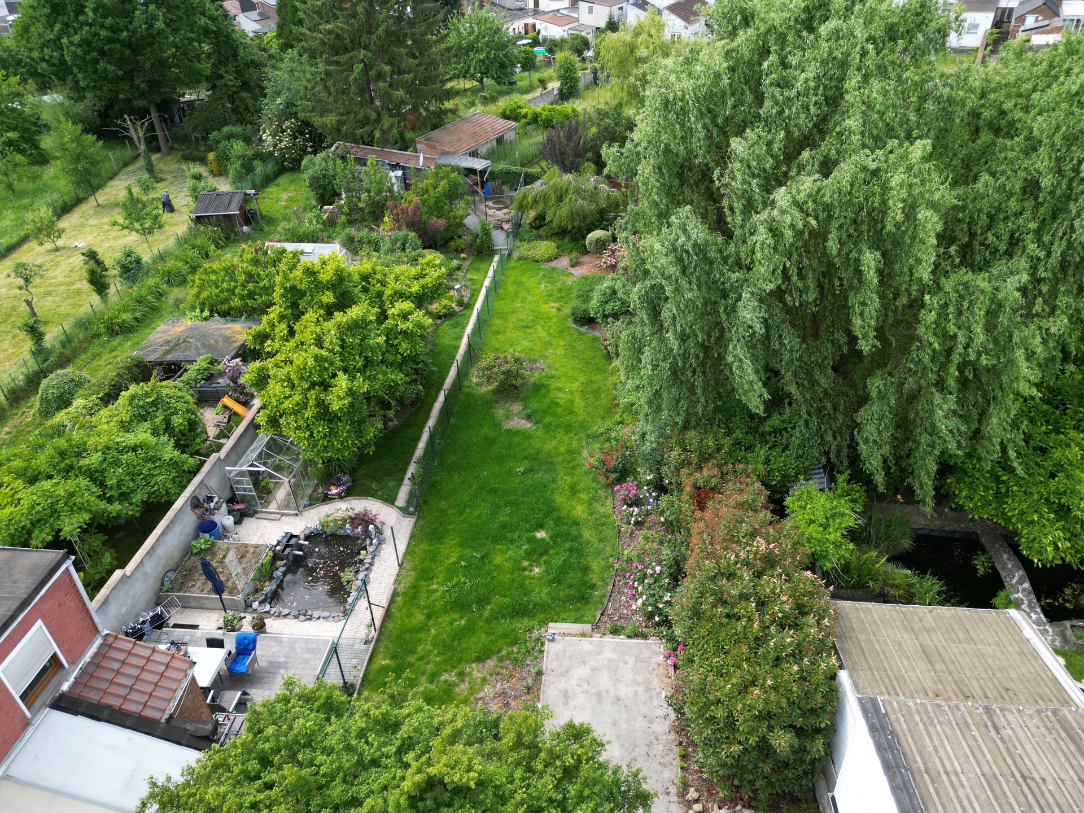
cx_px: 542
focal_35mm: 24
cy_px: 406
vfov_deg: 56.8
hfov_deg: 71.6
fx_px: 752
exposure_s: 1/800
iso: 120
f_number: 1.7
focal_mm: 6.72
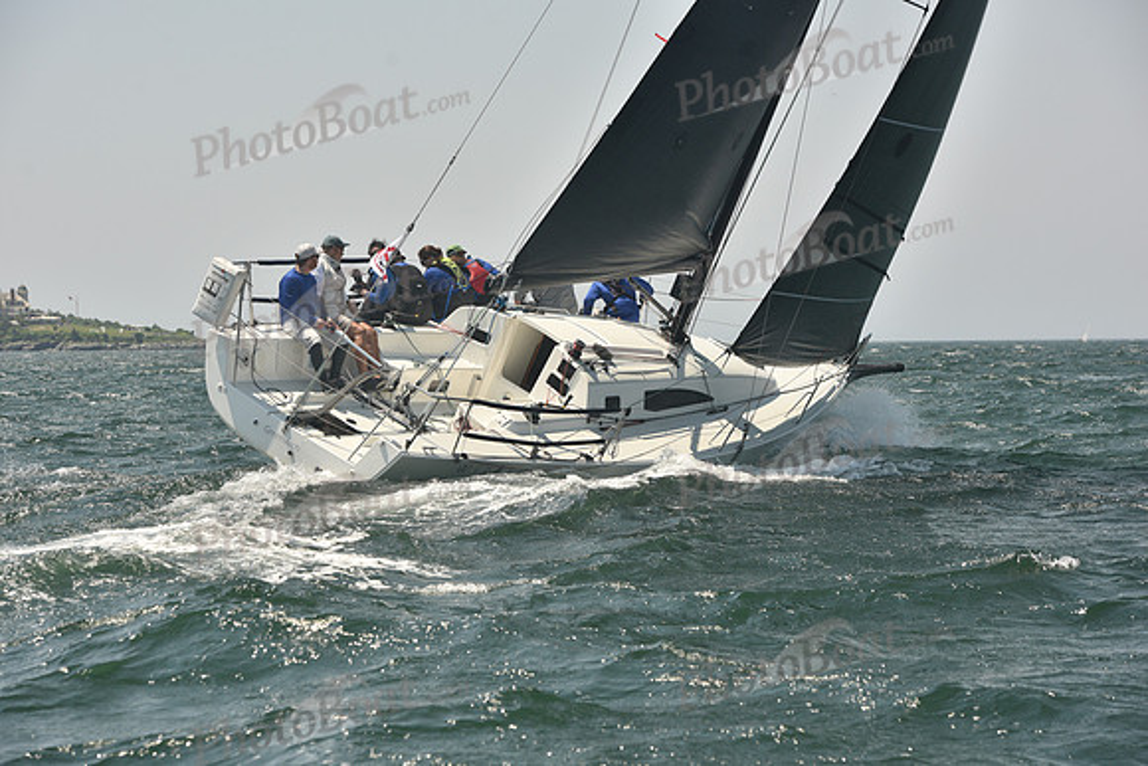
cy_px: 383
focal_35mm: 100
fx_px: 3189
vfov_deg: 13.7
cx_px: 574
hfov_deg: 20.4
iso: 250
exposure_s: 1/640
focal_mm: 100
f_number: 6.3
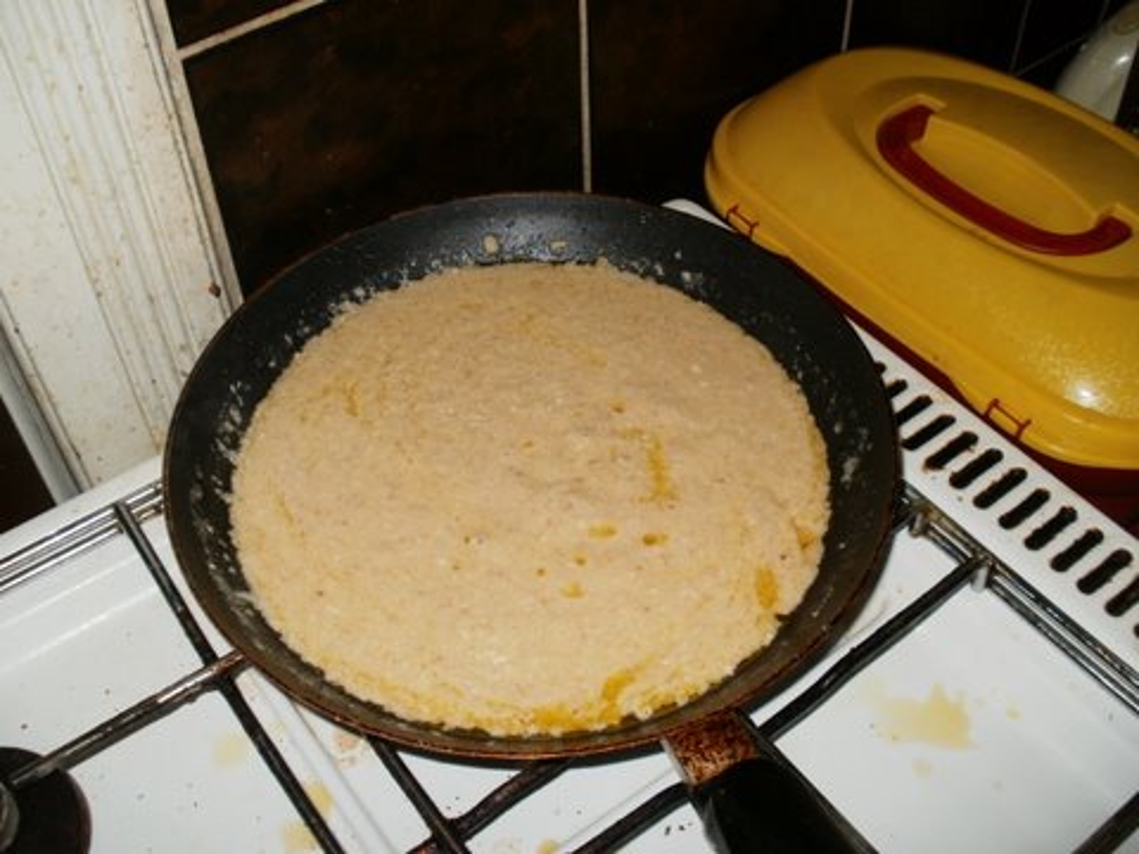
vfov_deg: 39.7
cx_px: 570
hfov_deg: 51.4
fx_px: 1185
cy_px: 427
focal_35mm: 36
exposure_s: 1/30
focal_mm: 6.3
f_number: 3.5
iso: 125
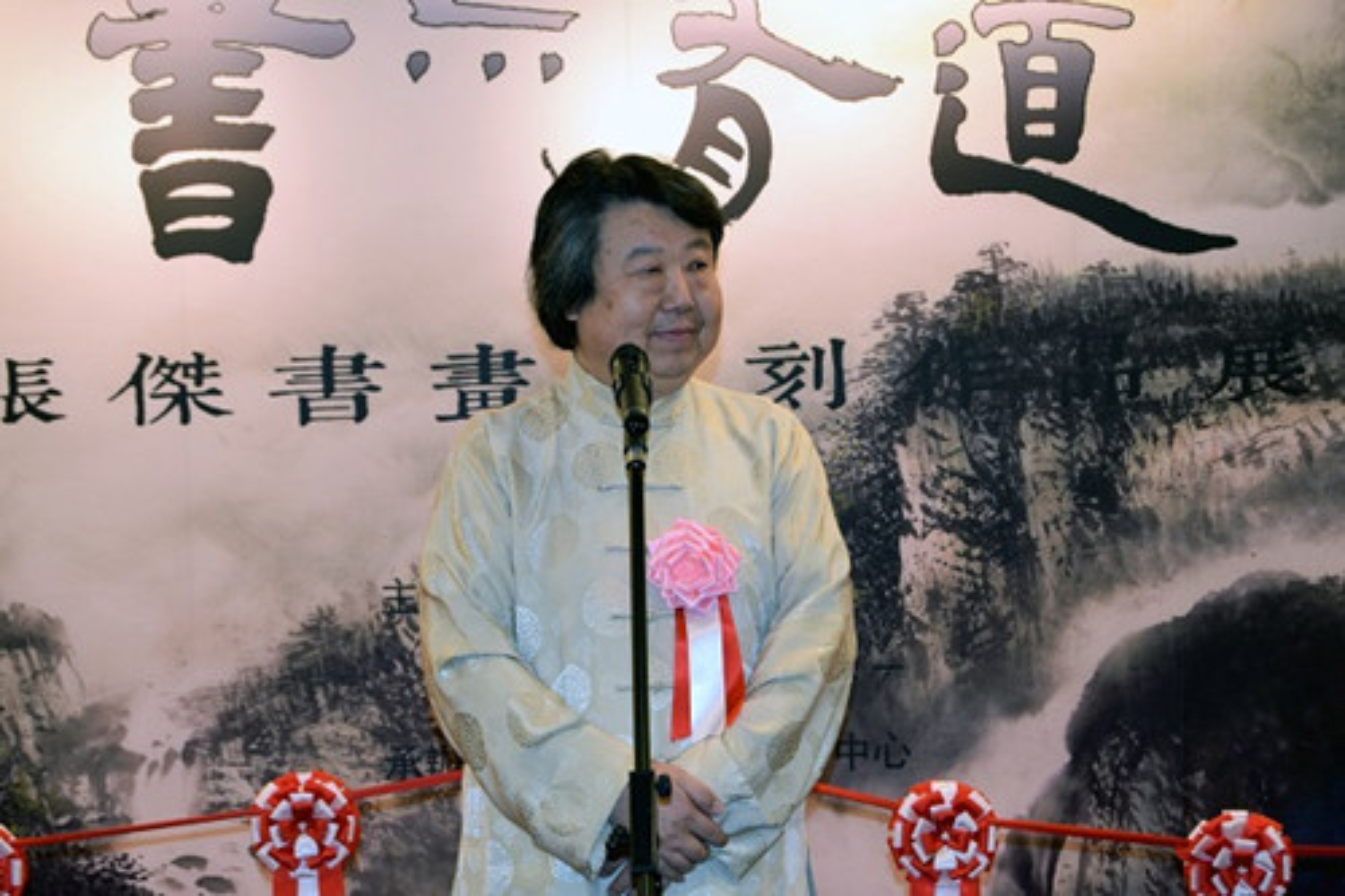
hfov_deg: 28.1
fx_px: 2689
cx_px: 672
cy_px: 448
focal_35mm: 72
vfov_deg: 18.9
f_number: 5.3
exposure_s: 1/60
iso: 800
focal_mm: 48
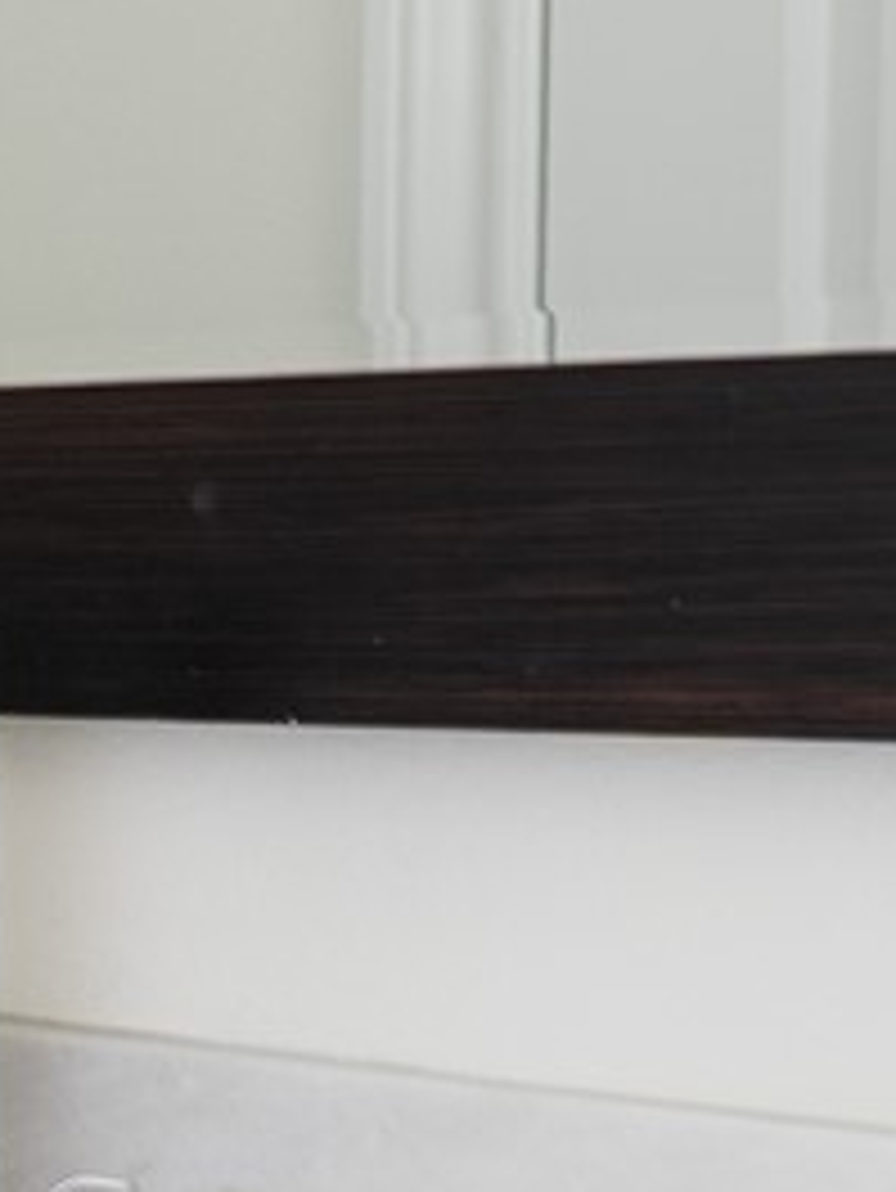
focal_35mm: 126
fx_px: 4345
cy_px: 288
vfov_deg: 15.6
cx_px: -2409
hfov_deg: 8.3
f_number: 5.6
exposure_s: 2.5
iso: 100
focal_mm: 16
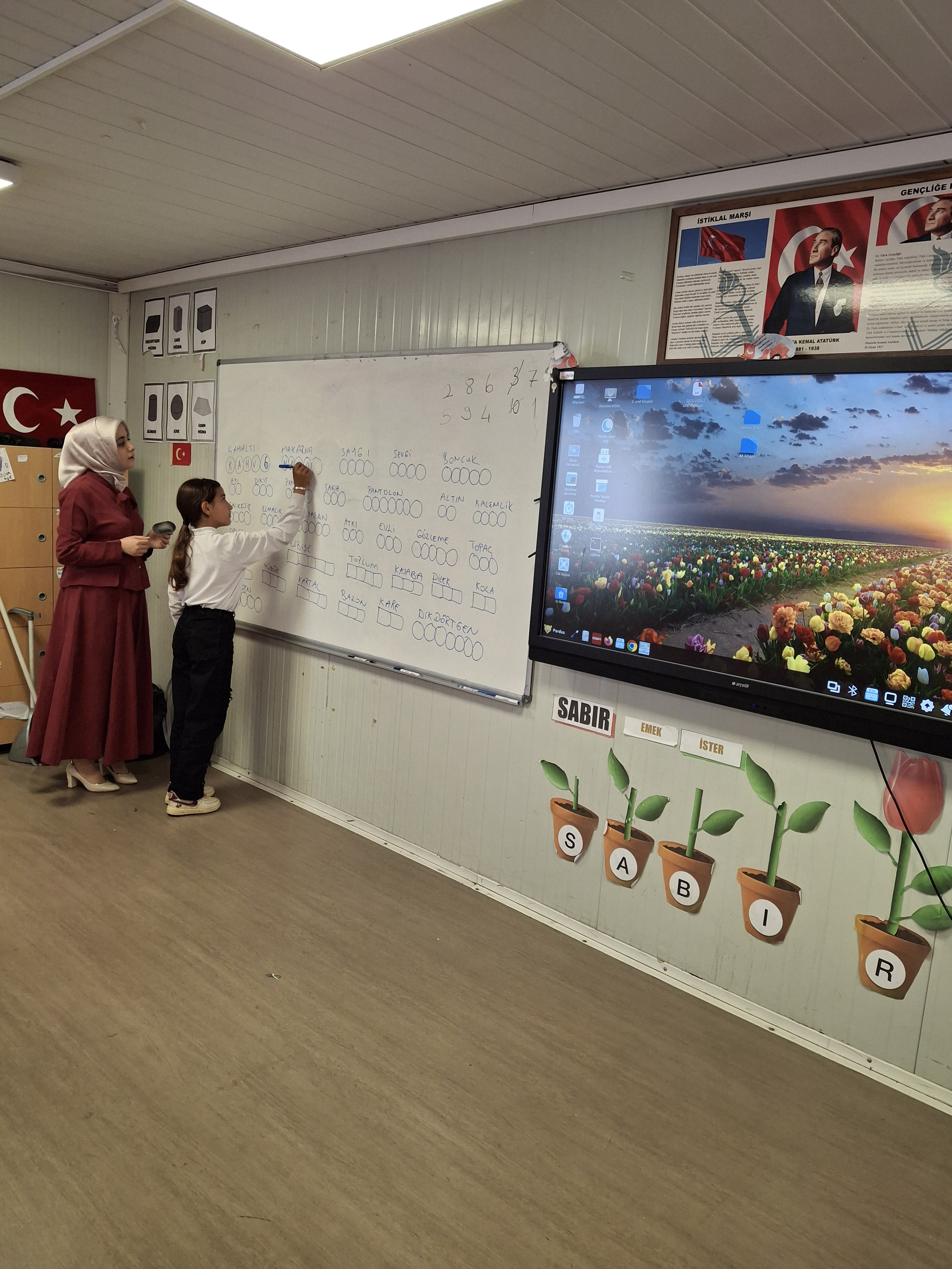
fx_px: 917
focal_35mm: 25
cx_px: 476
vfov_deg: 69.4
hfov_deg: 54.9
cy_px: 634
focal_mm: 4.69
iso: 125
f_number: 1.8
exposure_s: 1/100
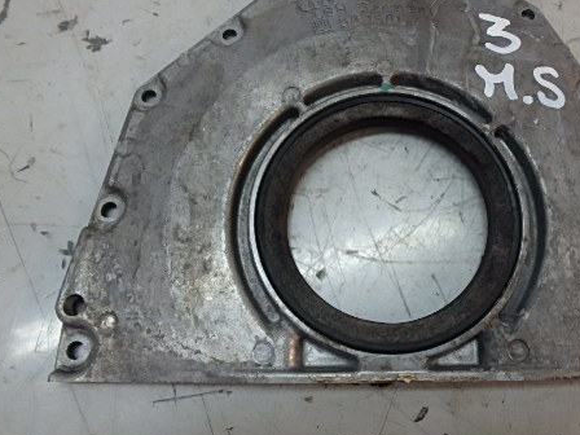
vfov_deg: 46.6
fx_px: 503
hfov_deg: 59.3
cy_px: 184
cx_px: 357
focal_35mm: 30
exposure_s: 1/60
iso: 200
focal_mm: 3.7
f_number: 3.5
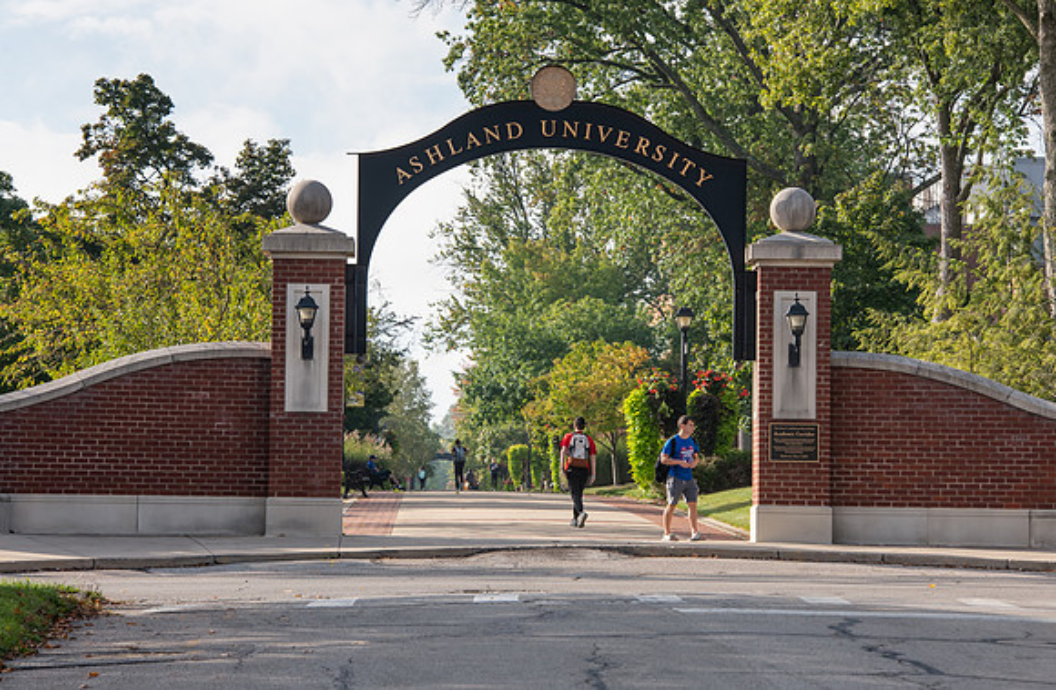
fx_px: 4112
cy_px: 325
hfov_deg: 14.6
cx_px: 518
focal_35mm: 141
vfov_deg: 9.6
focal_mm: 135
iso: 320
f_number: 9
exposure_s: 1/320
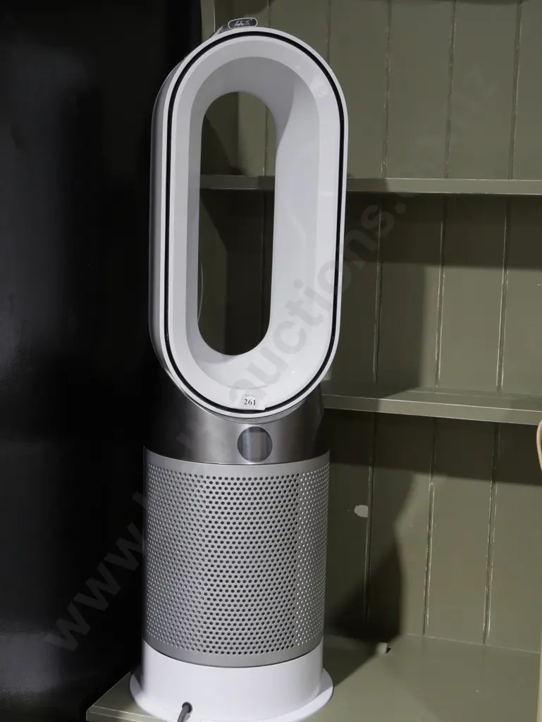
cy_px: 361
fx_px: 1043
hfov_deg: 29.1
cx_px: 271
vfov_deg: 38.2
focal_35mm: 50
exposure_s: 1/60
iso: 1250
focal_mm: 25
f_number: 5.3
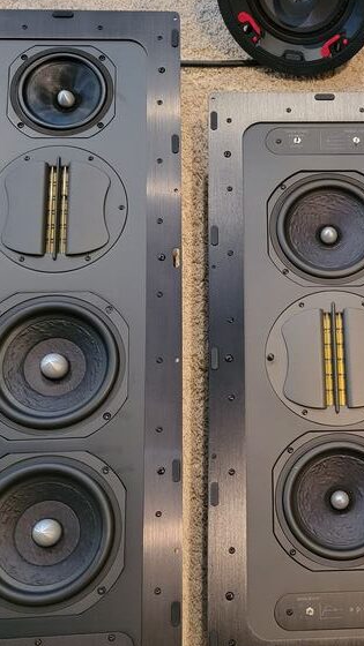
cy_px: 365
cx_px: 314
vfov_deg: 48.2
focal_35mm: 42
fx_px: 721
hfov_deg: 27.5
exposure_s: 1/24
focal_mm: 6.7
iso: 500
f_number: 1.8
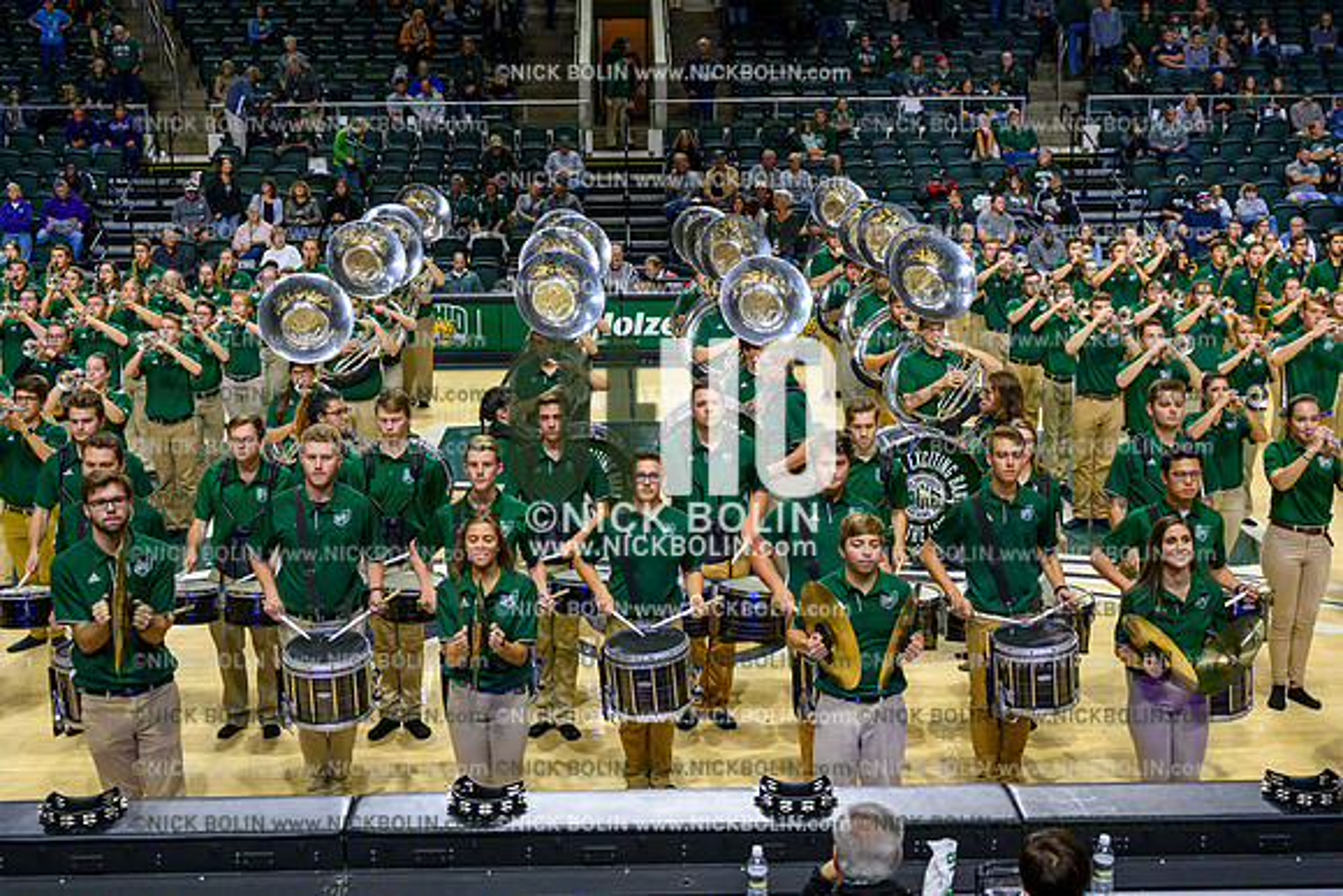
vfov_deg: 29.9
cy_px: 448
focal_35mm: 45
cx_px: 672
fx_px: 1679
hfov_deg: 43.6
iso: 3200
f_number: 4.5
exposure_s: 1/500
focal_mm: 45
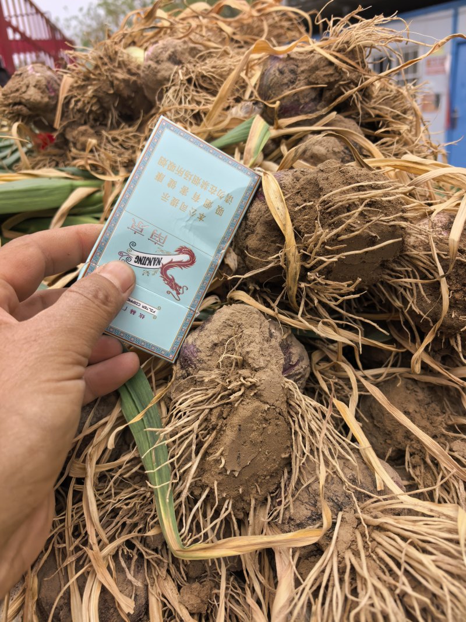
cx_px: 233
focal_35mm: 24
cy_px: 311
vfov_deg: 71.6
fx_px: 431
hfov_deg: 56.8
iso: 200
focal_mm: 5.75
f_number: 2
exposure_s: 1/2882
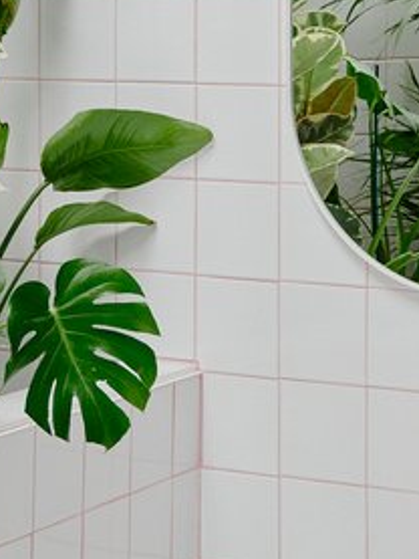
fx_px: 2483
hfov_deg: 9.5
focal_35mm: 154
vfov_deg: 12.7
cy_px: 29
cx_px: -56
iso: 200
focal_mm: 50
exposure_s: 1/3
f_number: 9
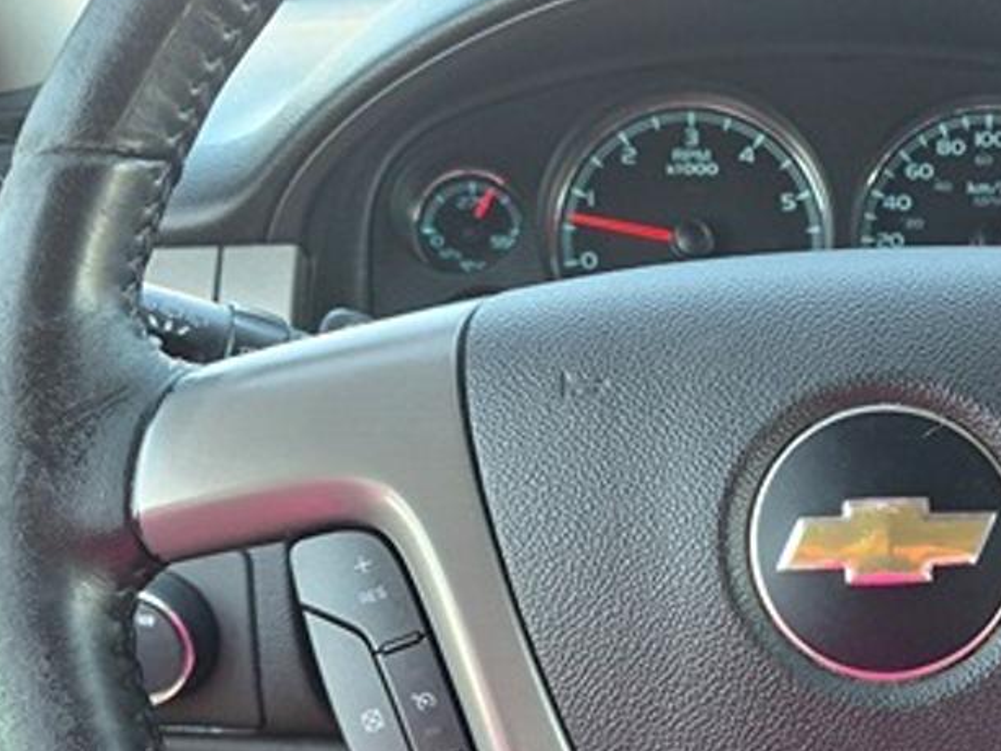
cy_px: 575
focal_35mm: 48
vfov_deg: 29.7
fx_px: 1388
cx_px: 799
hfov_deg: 38.2
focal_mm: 5.4
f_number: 1.8
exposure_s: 1/180
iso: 200
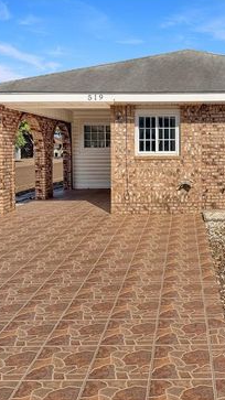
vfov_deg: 55.3
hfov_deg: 31.7
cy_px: 194
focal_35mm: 36
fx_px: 382
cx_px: 189
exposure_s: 1/10309
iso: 80
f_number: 1.78
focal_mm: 6.76
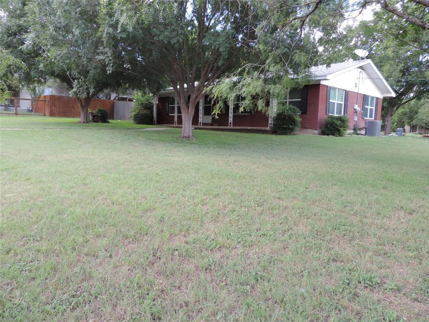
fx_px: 297
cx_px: 214
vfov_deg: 56.8
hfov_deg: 71.6
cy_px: 161
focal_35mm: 24
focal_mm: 4.3
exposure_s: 1/60
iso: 80
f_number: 3
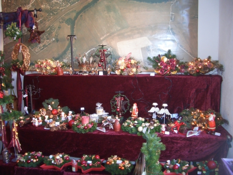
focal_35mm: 35
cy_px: 88
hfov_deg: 52.6
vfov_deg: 40.7
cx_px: 116
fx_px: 236
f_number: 2.6
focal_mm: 5.8
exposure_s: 1/40
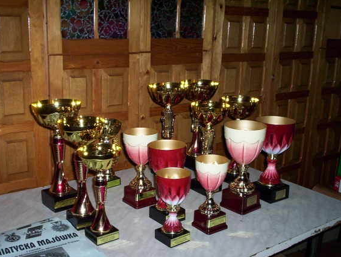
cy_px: 143
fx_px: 424
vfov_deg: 33.7
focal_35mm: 43
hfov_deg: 43.7
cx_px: 157
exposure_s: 1/60
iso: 140
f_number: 4.5
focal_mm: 4.99
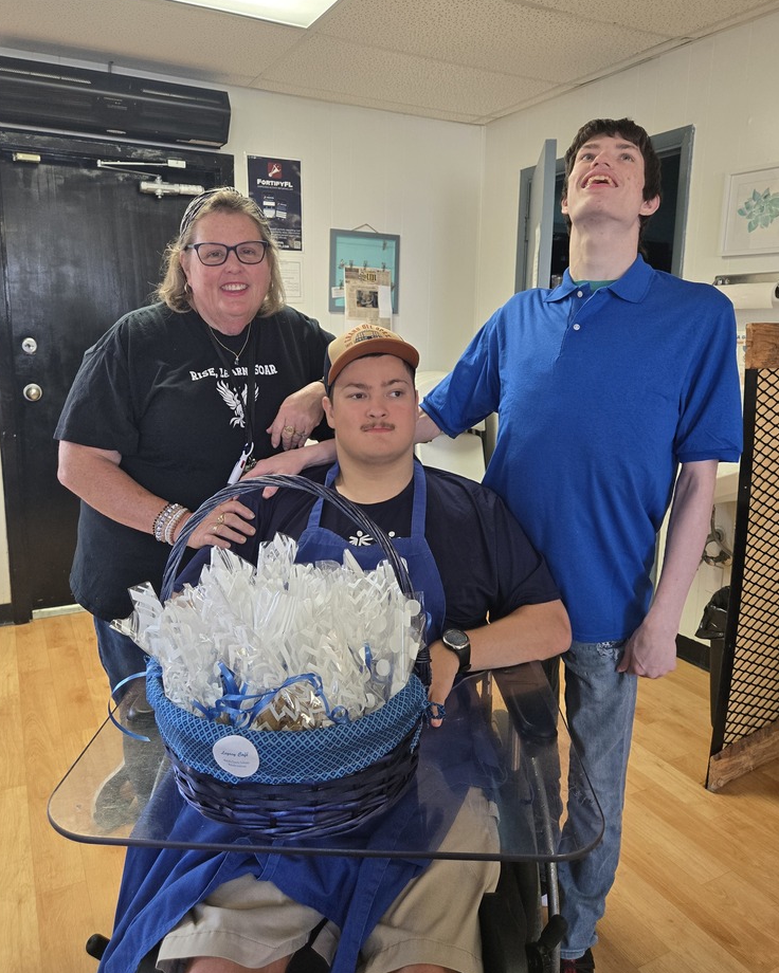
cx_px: 375
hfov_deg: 56.8
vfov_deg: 68.0
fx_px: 720
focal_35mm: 25
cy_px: 460
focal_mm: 5.4
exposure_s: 1/120
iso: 200
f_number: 1.8
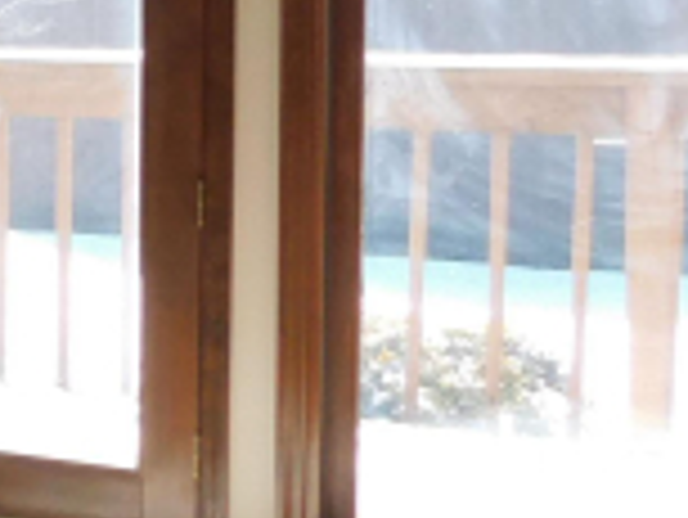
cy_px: 122
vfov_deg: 14.7
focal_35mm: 100
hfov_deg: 16.0
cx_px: -623
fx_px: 1989
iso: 125
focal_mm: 4
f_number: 3
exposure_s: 1/200
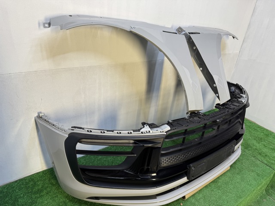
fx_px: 191
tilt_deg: -27.9
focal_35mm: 24
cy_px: 103
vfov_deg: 56.8
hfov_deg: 71.6
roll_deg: -6.7
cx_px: 138
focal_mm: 6.76
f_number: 1.78
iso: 64
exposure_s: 1/100
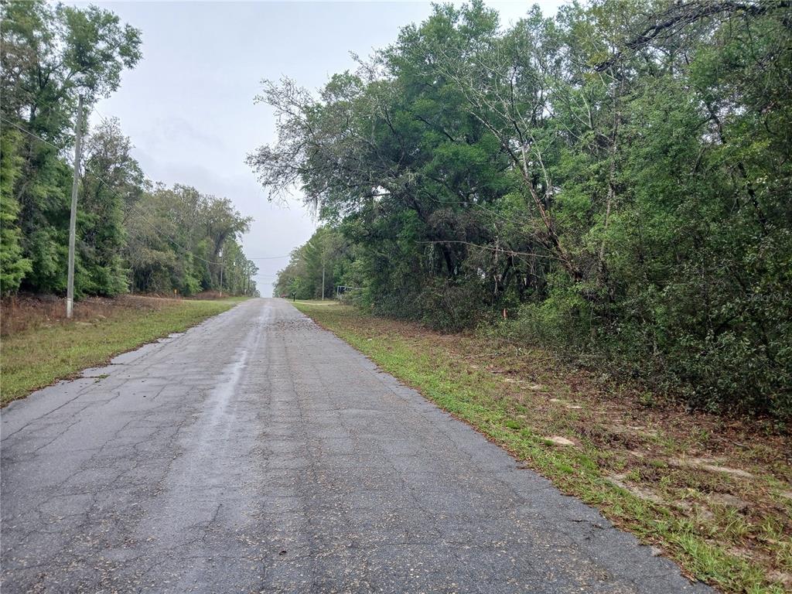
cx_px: 396
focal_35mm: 26
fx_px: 595
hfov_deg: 67.3
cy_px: 297
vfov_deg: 53.1
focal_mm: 3.98
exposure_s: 1/144
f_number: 1.8
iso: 20
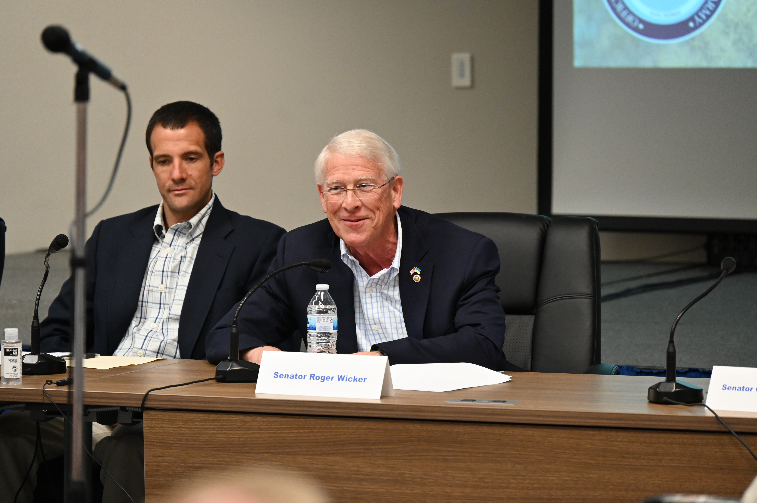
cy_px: 252
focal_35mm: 200
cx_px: 378
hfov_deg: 10.3
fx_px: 4203
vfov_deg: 6.9
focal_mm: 200
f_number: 6.3
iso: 5000
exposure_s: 1/125
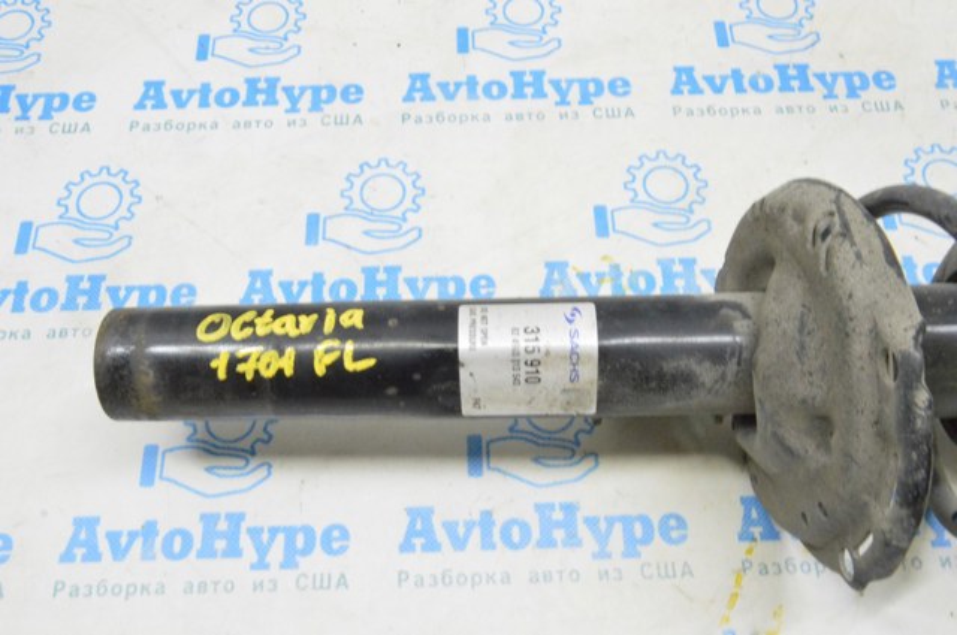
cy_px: 318
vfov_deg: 36.8
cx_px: 478
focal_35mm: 36
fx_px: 956
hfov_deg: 53.2
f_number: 20
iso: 6400
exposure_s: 1/15
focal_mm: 24
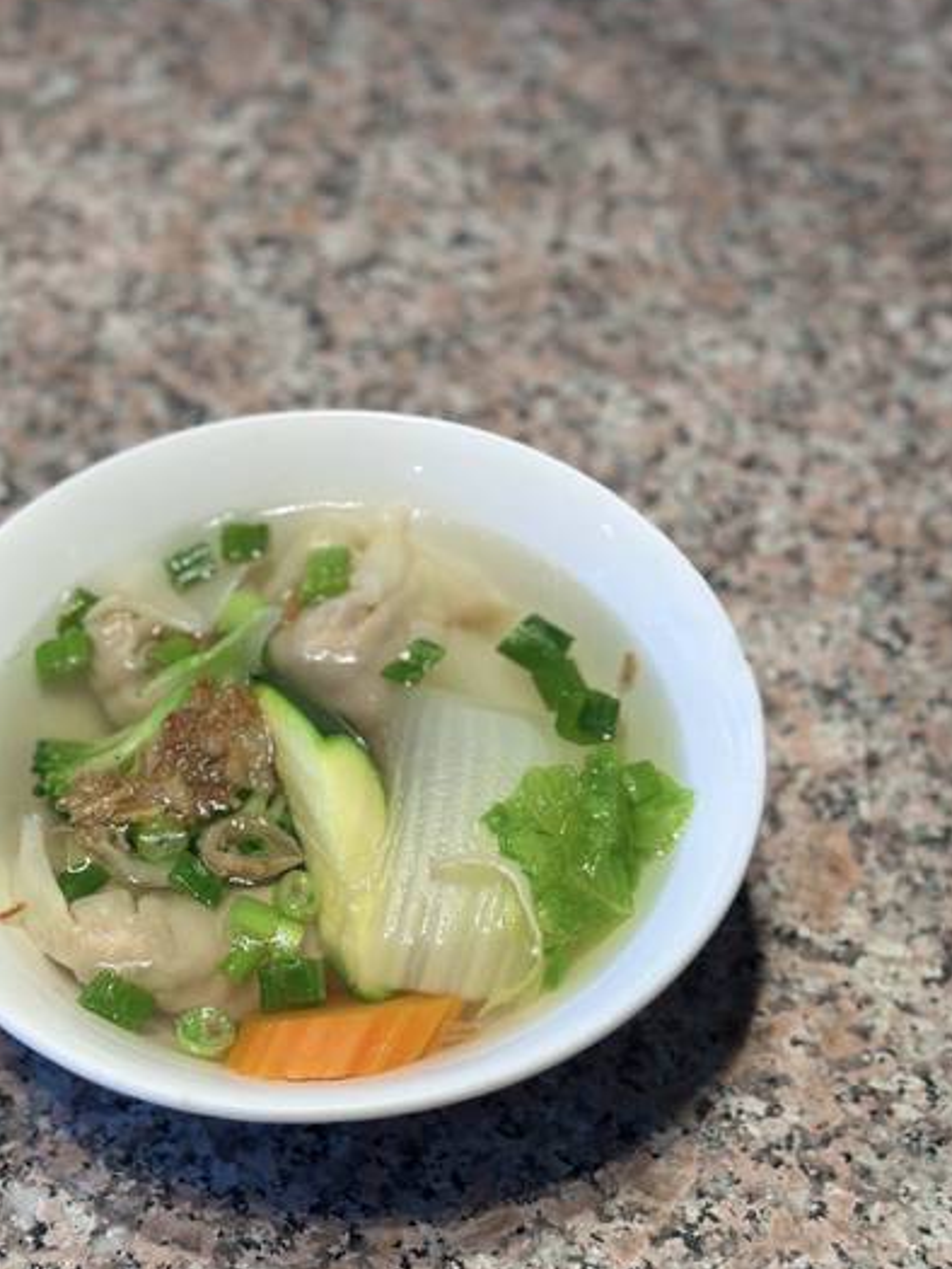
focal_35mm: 67
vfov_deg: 28.8
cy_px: 811
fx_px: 2456
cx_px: 314
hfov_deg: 21.8
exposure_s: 1/120
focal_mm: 6.86
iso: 64
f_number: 1.78
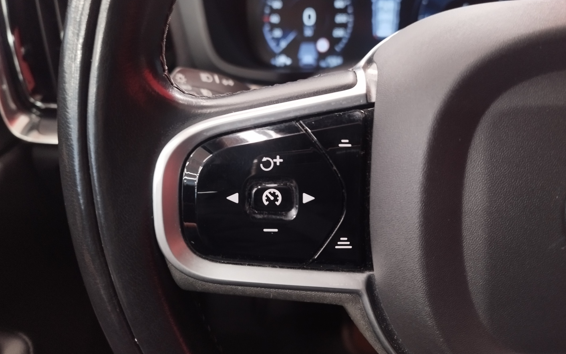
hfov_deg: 68.4
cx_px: 288
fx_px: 416
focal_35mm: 27
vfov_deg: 46.0
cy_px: 162
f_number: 1.89
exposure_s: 1/25
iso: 390
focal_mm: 5.95
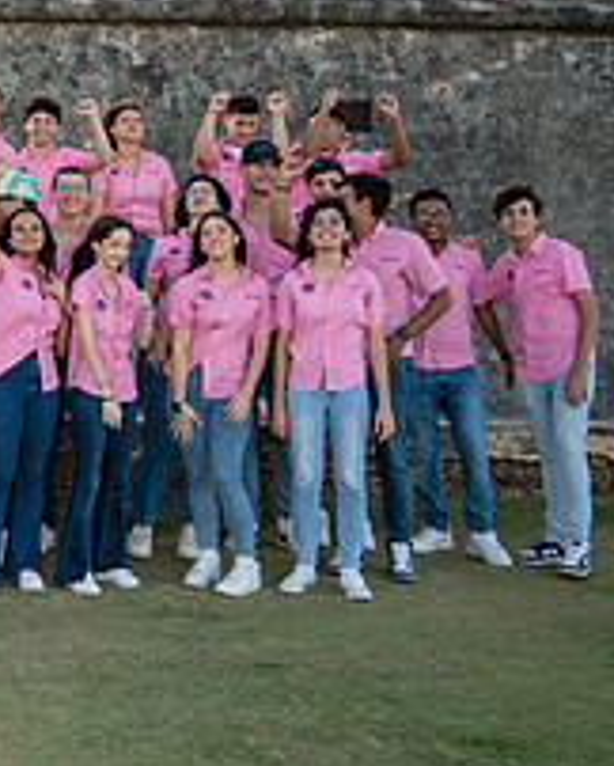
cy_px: 245
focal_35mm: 70
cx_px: -284
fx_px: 1588
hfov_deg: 19.3
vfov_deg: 26.9
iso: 320
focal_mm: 26
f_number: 5.6
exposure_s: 1/250
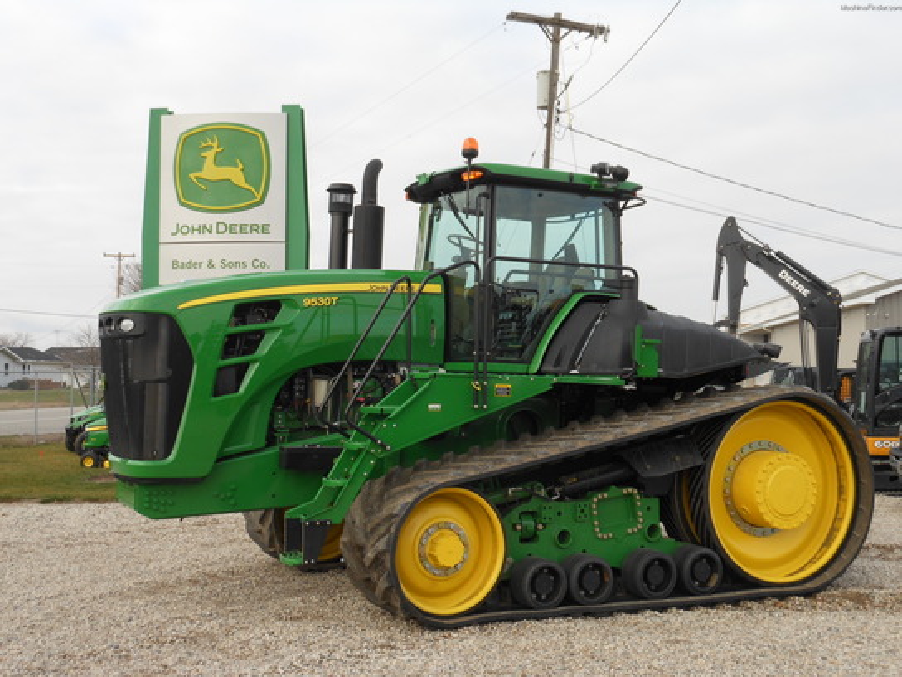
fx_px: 1173
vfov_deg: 32.2
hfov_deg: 42.1
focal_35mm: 45
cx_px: 451
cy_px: 338
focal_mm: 8.1
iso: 80
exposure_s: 1/160
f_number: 4.6
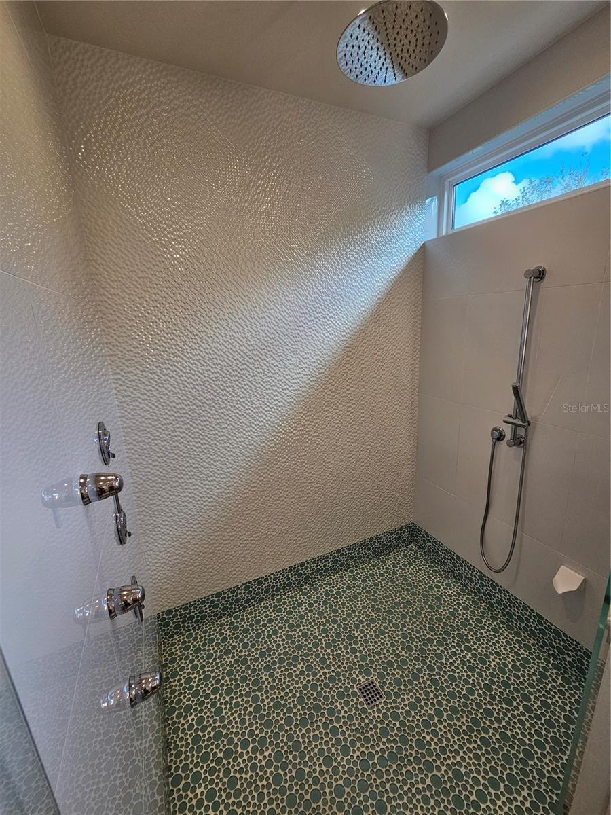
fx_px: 306
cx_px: 306
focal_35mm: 13
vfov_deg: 106.2
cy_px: 408
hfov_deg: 89.9
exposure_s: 1/120
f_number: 2.2
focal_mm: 2.2
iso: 80
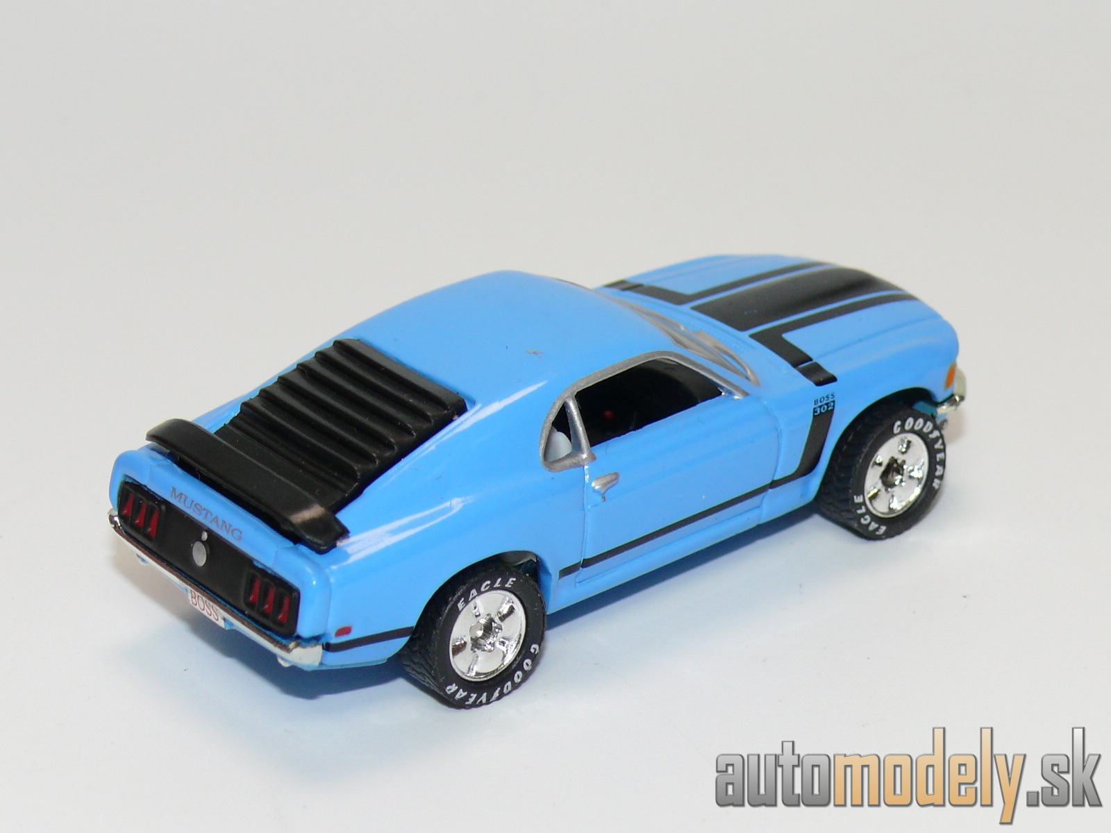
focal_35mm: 103
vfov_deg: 14.4
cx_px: 556
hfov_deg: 19.1
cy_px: 416
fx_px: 3306
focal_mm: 13.6
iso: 100
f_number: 4
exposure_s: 1/30
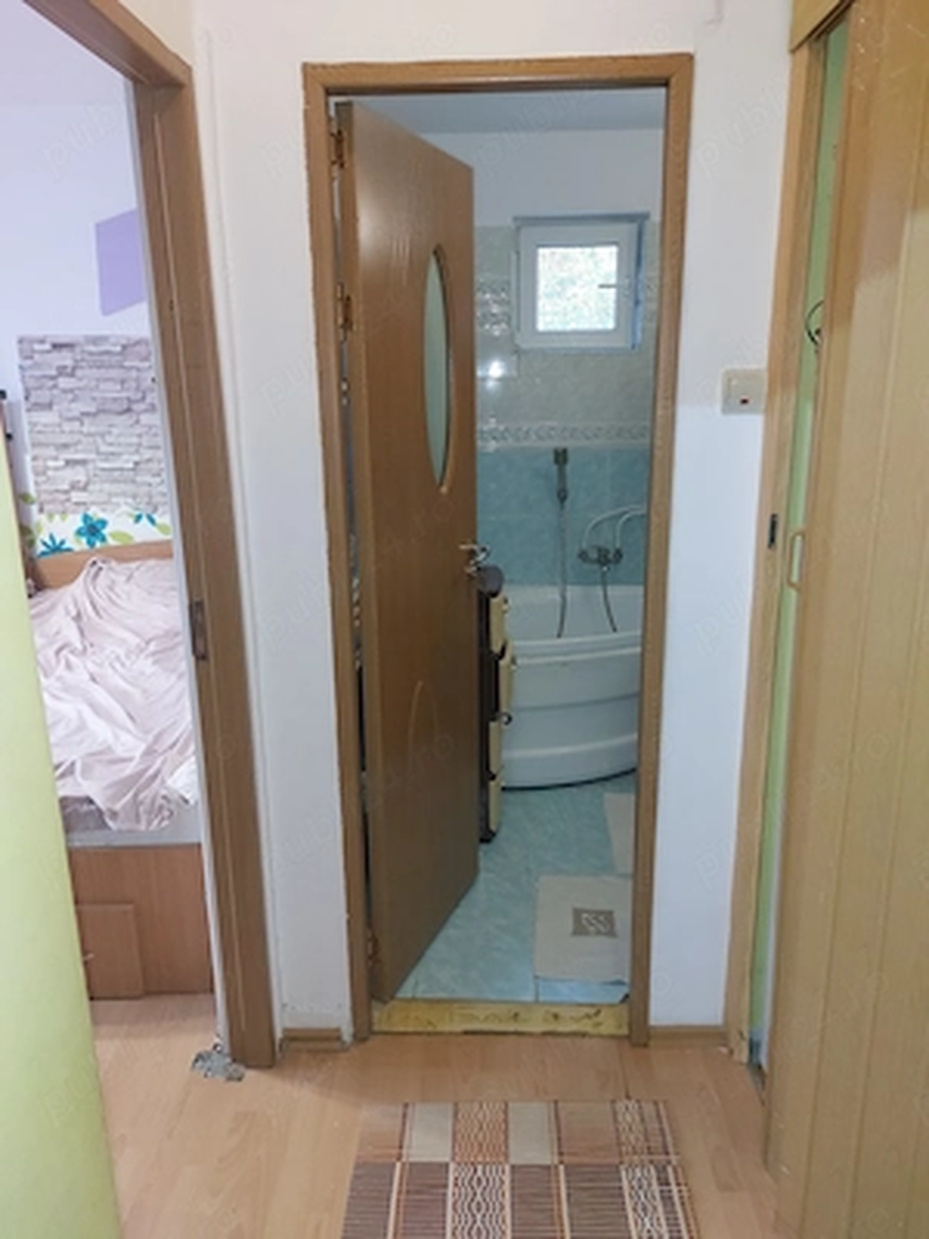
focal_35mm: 25
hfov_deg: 54.9
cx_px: 464
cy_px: 620
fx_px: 895
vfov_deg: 69.4
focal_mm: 5.23
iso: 320
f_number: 1.8
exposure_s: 1/50
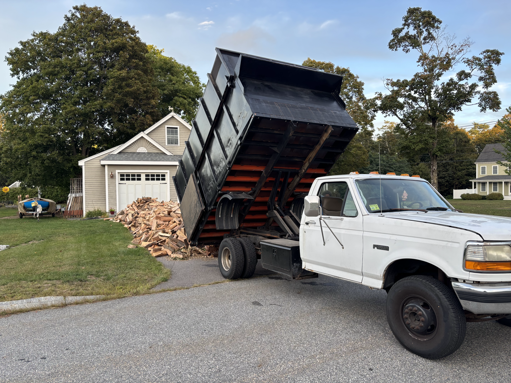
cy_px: 192
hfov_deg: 67.3
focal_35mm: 26
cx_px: 256
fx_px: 384
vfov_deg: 53.1
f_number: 1.6
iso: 32
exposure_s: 1/124
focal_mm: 5.96
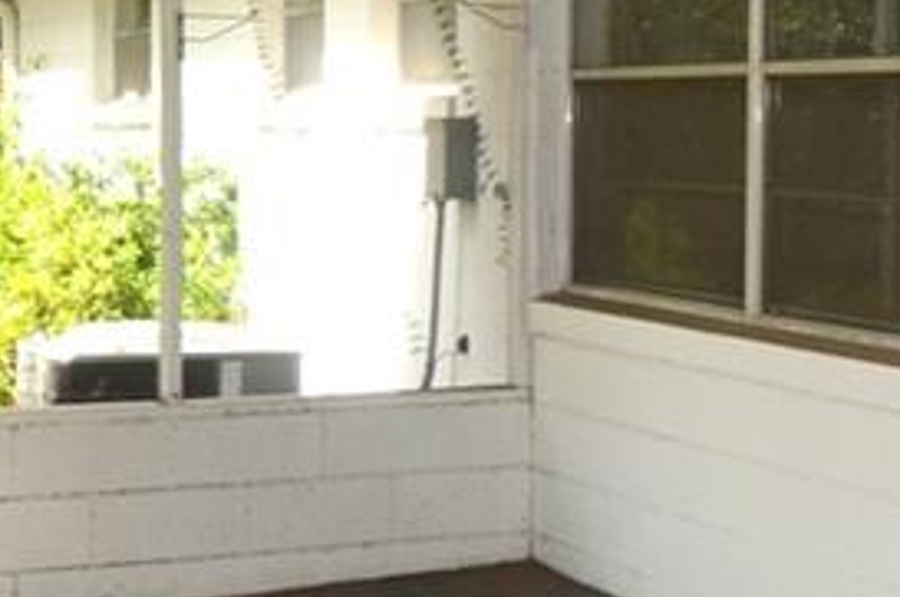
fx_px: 2196
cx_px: 1286
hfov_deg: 20.4
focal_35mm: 88
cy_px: 206
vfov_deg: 15.4
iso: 450
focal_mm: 10
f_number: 9
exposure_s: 1/125
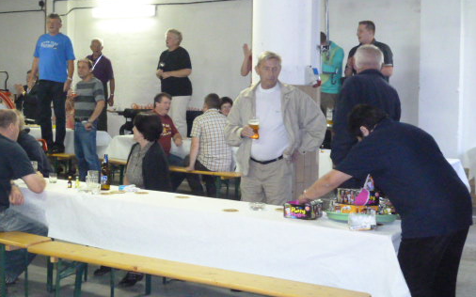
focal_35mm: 59
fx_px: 765
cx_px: 179
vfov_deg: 22.0
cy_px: 132
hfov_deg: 34.4
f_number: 3.7
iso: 800
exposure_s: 1/30
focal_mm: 7.3
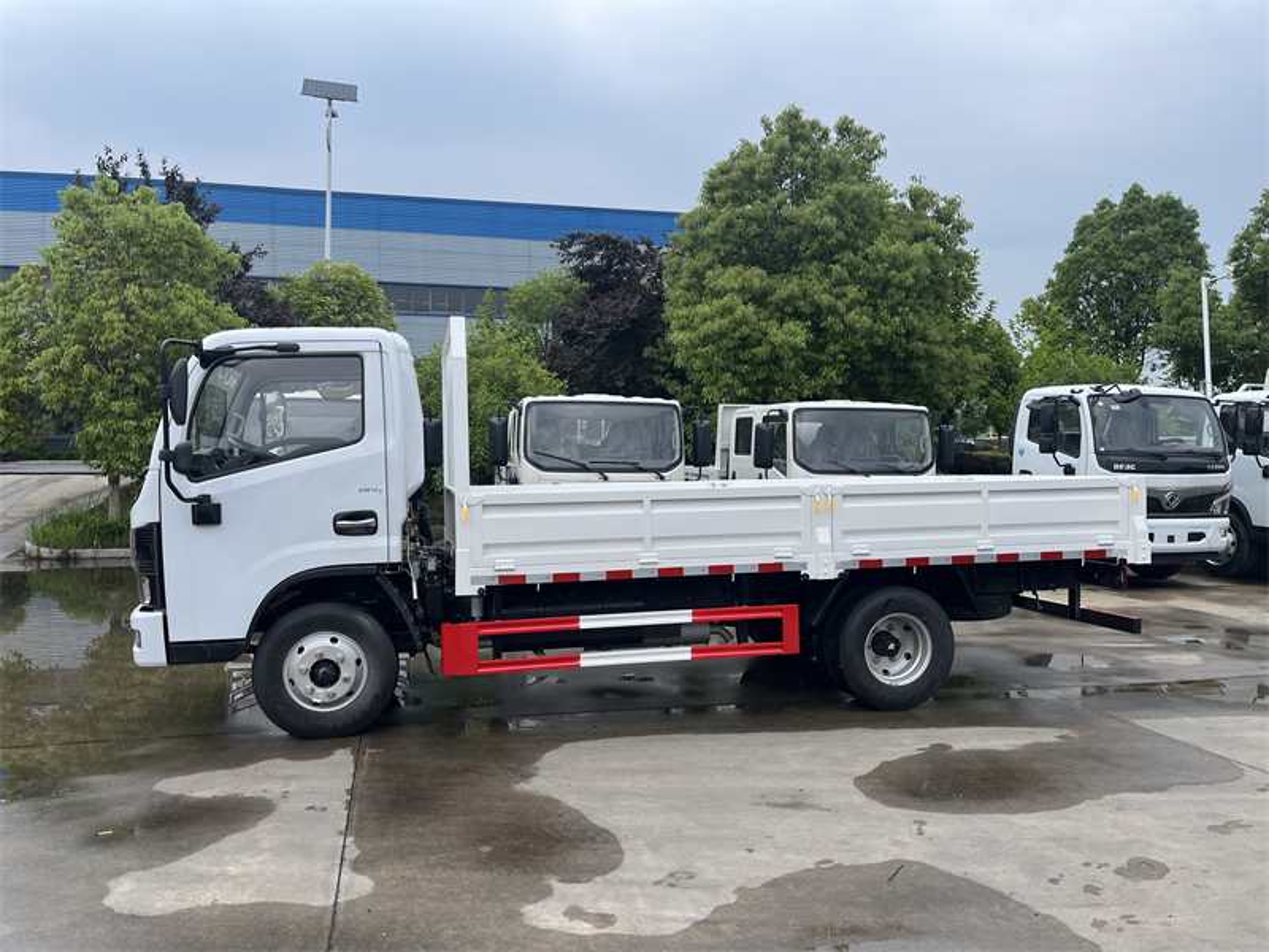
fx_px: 953
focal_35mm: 26
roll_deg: -0.1
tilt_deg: -0.8
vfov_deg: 53.1
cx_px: 634
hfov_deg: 67.3
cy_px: 476
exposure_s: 1/1106
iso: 50
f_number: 1.6
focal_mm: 5.1
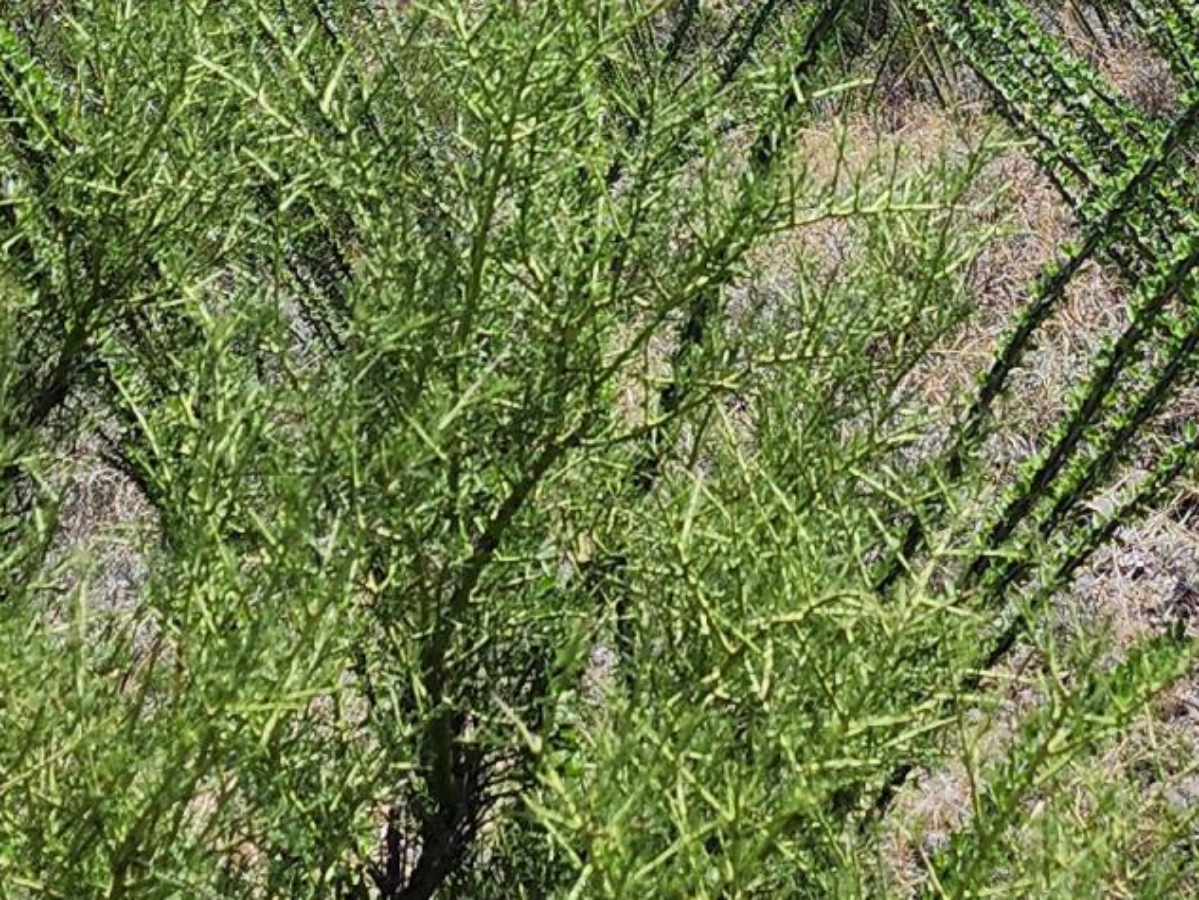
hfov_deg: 18.0
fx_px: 3776
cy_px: -599
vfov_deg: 12.6
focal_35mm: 109
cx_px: 718
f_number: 1.8
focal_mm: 6.4
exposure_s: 1/1559
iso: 12
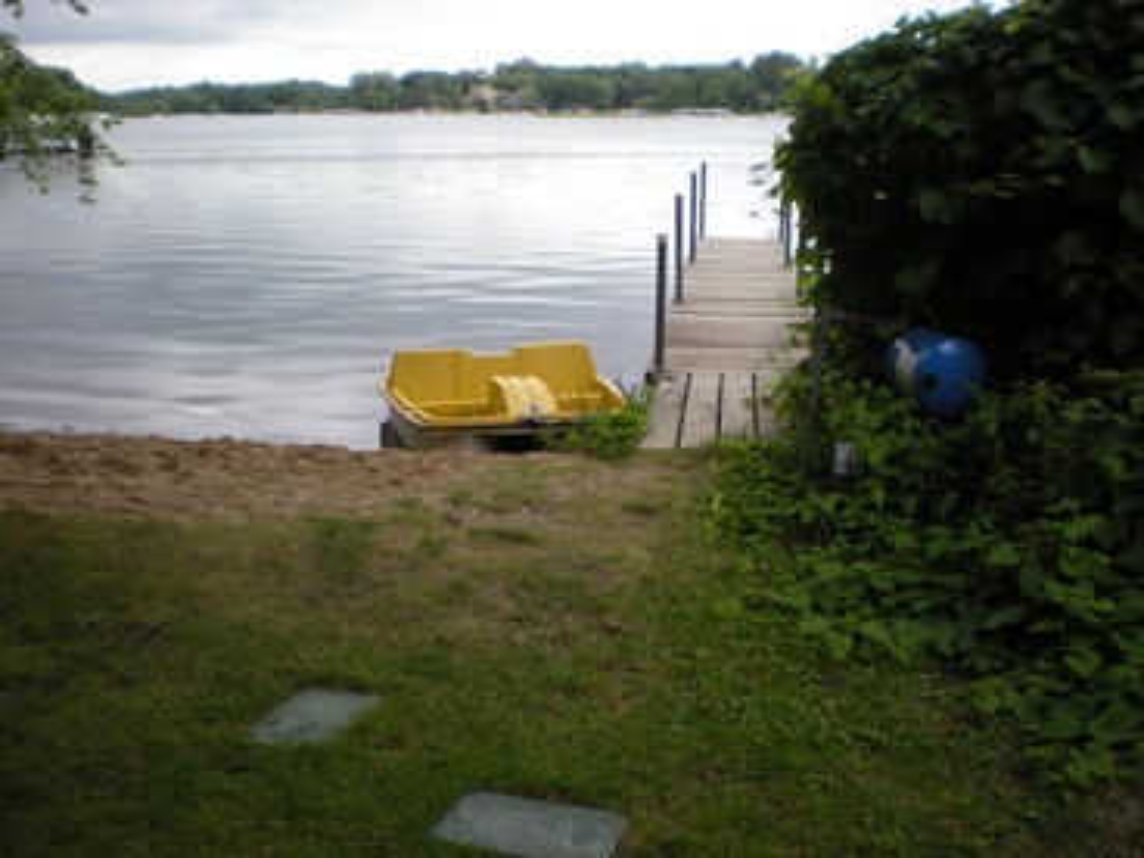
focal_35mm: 38
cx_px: 572
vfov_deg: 37.7
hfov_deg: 49.0
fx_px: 1256
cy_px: 429
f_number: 3.1
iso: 64
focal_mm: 6.3
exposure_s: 1/94.5
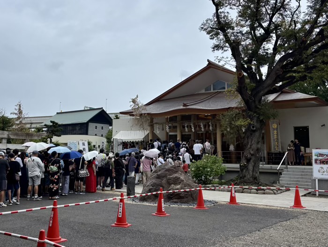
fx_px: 247
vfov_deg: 53.2
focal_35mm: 26
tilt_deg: +6.5
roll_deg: -2.8
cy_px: 124
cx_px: 164
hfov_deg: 67.2
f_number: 1.6
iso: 50
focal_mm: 5.96
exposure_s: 1/3650
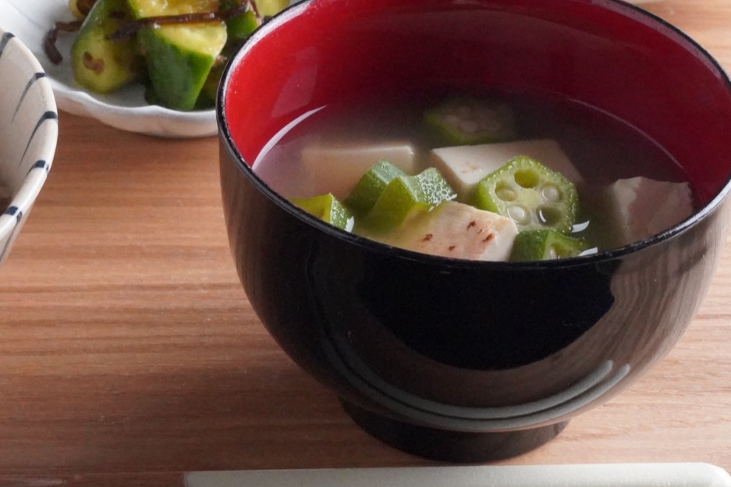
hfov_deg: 16.0
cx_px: 131
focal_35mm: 127
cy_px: 199
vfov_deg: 10.8
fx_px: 2583
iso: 20000
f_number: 22
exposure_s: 1/50
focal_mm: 59.6
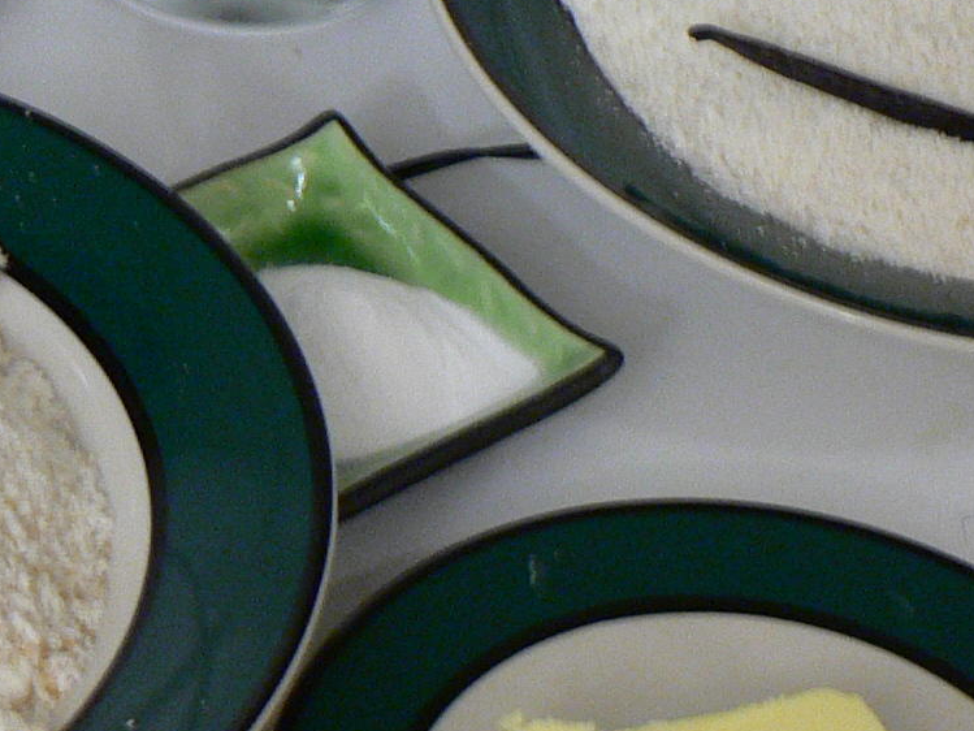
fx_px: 3461
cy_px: 615
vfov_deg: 12.0
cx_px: 345
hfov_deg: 16.0
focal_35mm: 123
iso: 100
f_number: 2.8
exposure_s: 1/4
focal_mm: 6
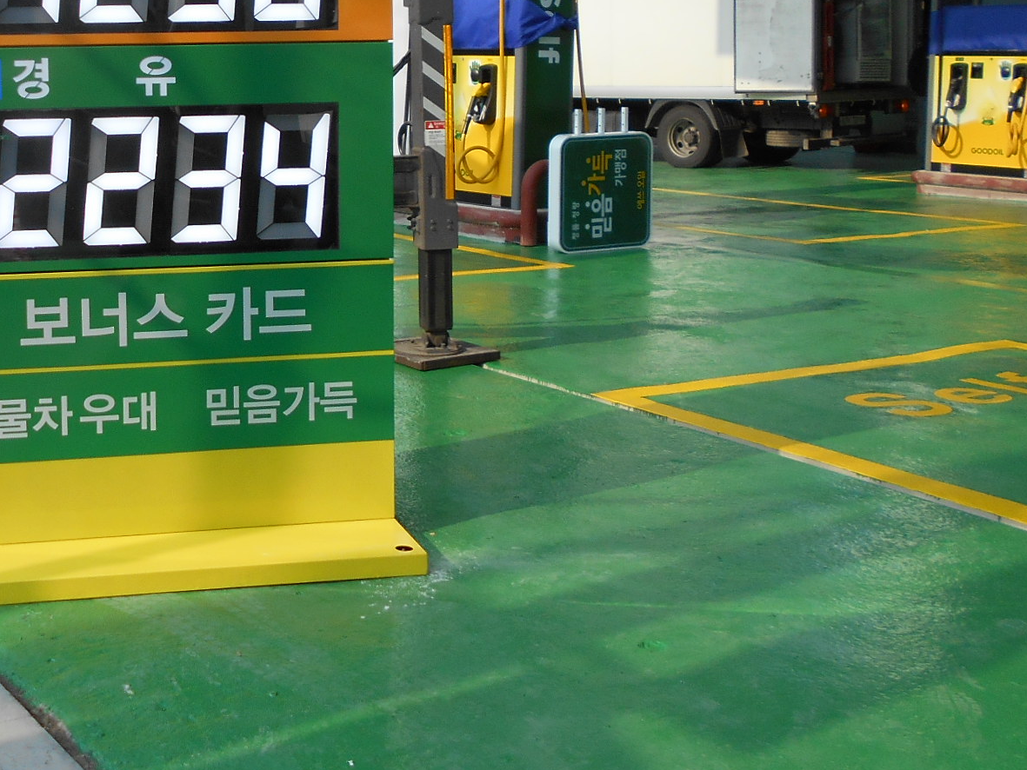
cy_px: 145
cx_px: 166
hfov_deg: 36.5
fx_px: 1484
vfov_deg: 28.4
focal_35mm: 50
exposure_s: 1/800
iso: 80
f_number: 3.2
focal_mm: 4.6
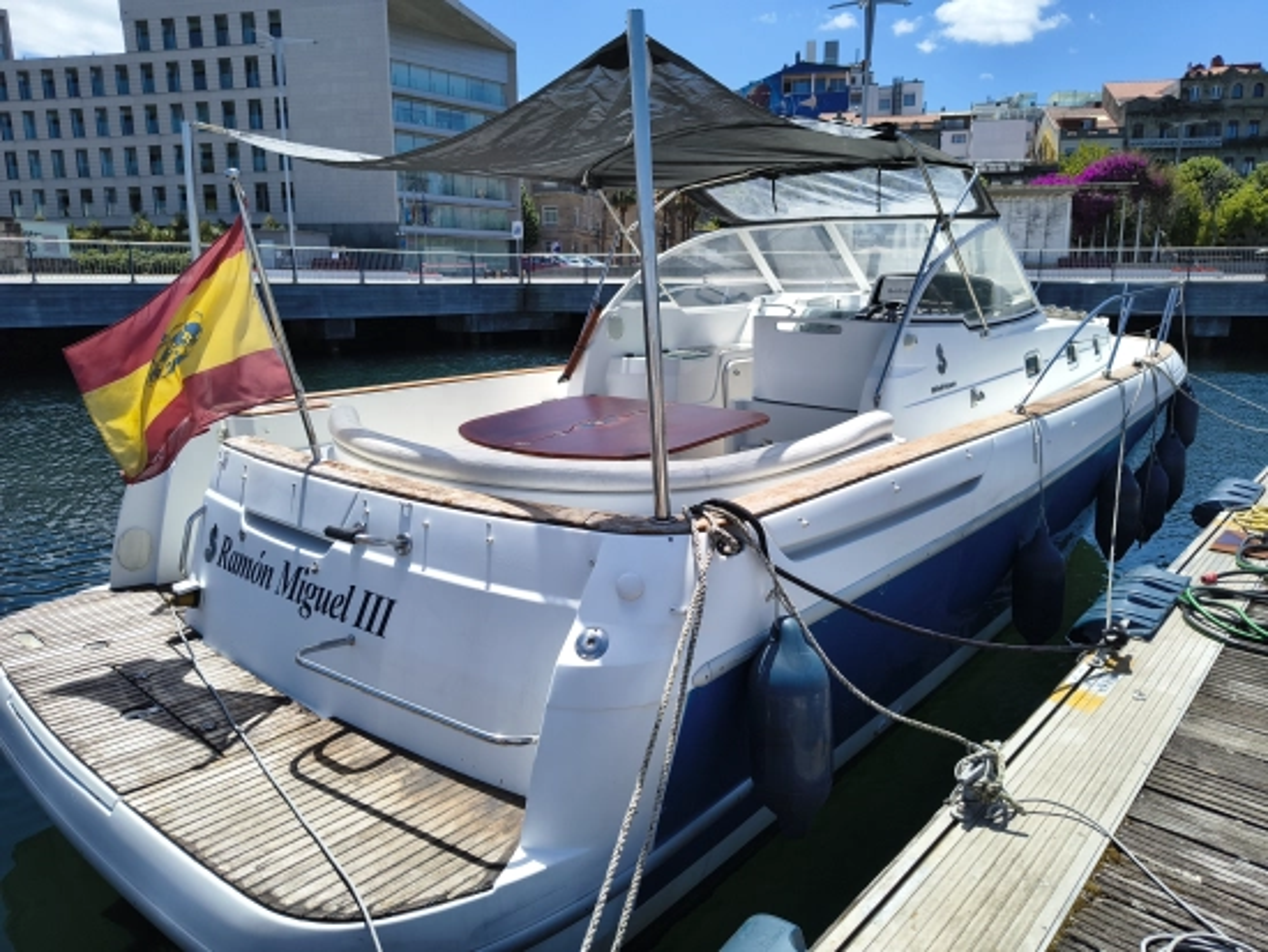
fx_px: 880
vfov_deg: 56.9
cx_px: 634
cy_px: 476
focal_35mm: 24
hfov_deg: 71.6
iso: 100
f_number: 1.8
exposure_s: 1/1905
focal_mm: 5.56
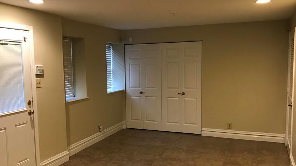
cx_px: 135
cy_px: 93
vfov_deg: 32.8
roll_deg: +0.9
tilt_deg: -6.4
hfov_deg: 55.2
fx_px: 283
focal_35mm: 36
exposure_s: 1/15
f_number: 1.8
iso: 50
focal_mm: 3.99
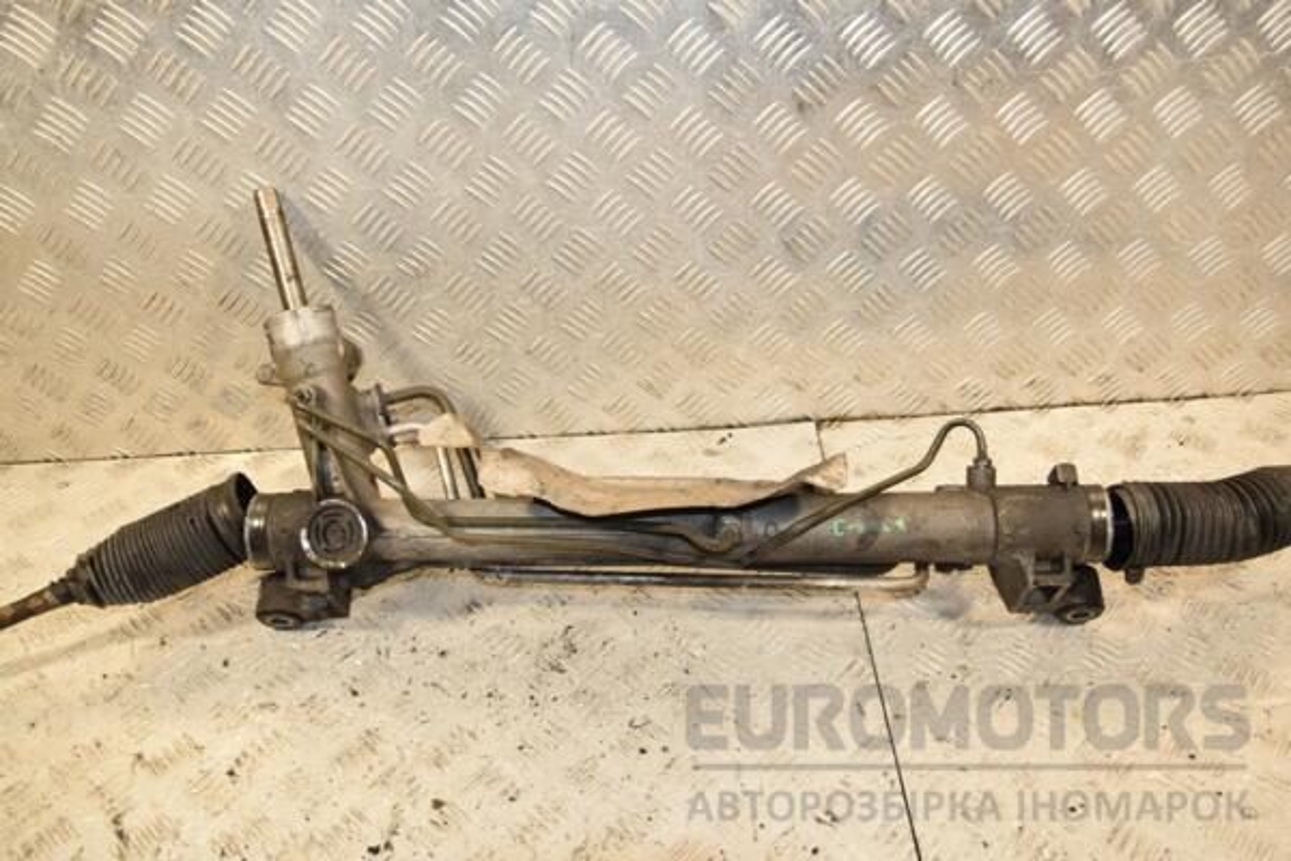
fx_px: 1130
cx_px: 646
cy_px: 430
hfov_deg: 59.5
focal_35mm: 32
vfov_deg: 41.7
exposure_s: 1/160
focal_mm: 21
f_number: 7.1
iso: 800
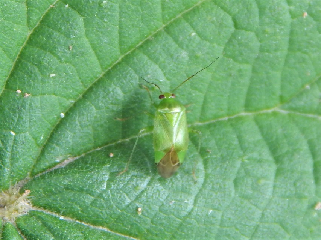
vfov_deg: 13.0
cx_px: 160
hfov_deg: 17.3
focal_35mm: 114
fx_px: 1057
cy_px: 120
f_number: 4.6
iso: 125
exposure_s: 1/100
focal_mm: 20.5
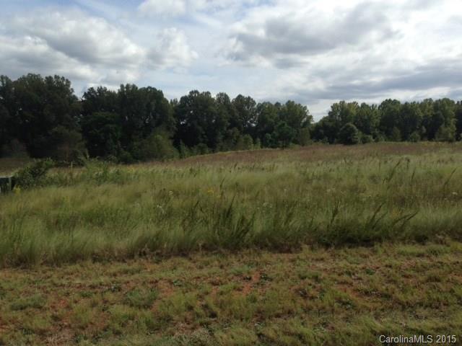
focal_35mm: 33
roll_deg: +1.7
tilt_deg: -3.1
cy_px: 173
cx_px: 231
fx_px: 440
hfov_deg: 55.4
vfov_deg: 42.9
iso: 50
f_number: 2.4
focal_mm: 4.12
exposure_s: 1/2088
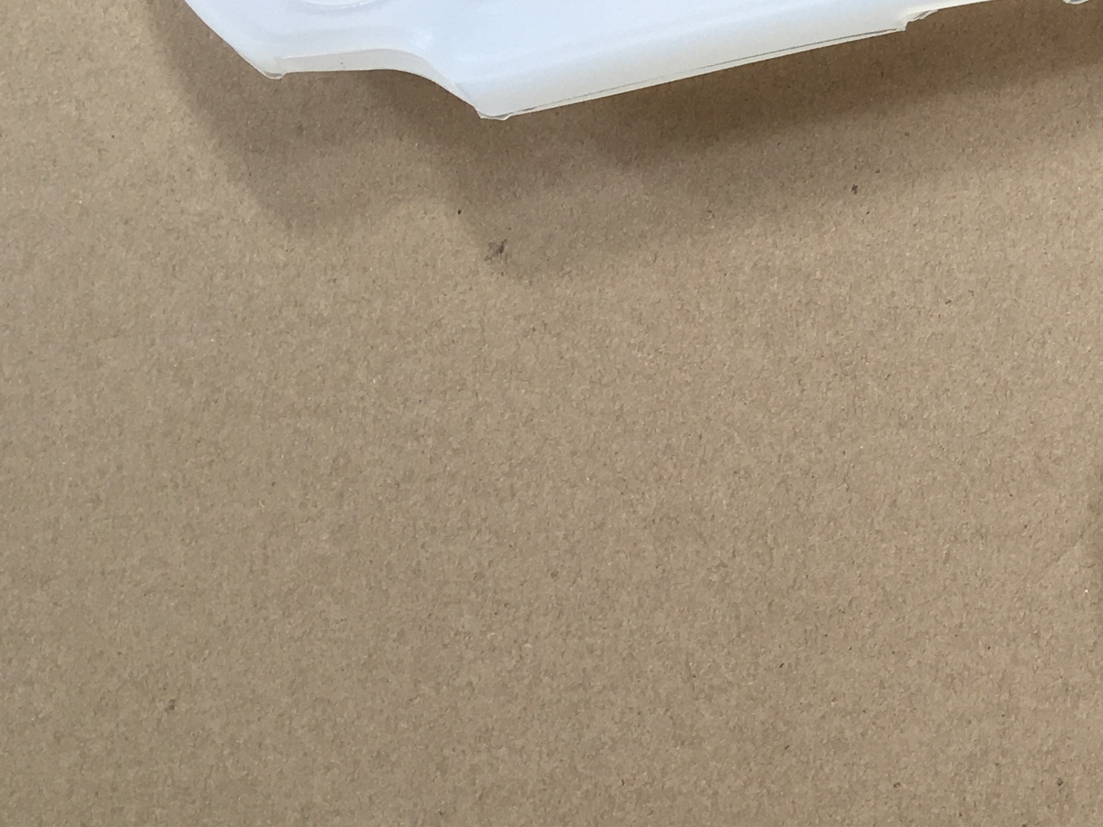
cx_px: 1368
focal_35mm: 81
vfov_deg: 17.9
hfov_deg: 22.1
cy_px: 49
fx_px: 2581
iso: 25
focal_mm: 4.15
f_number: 2.2
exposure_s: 1/60
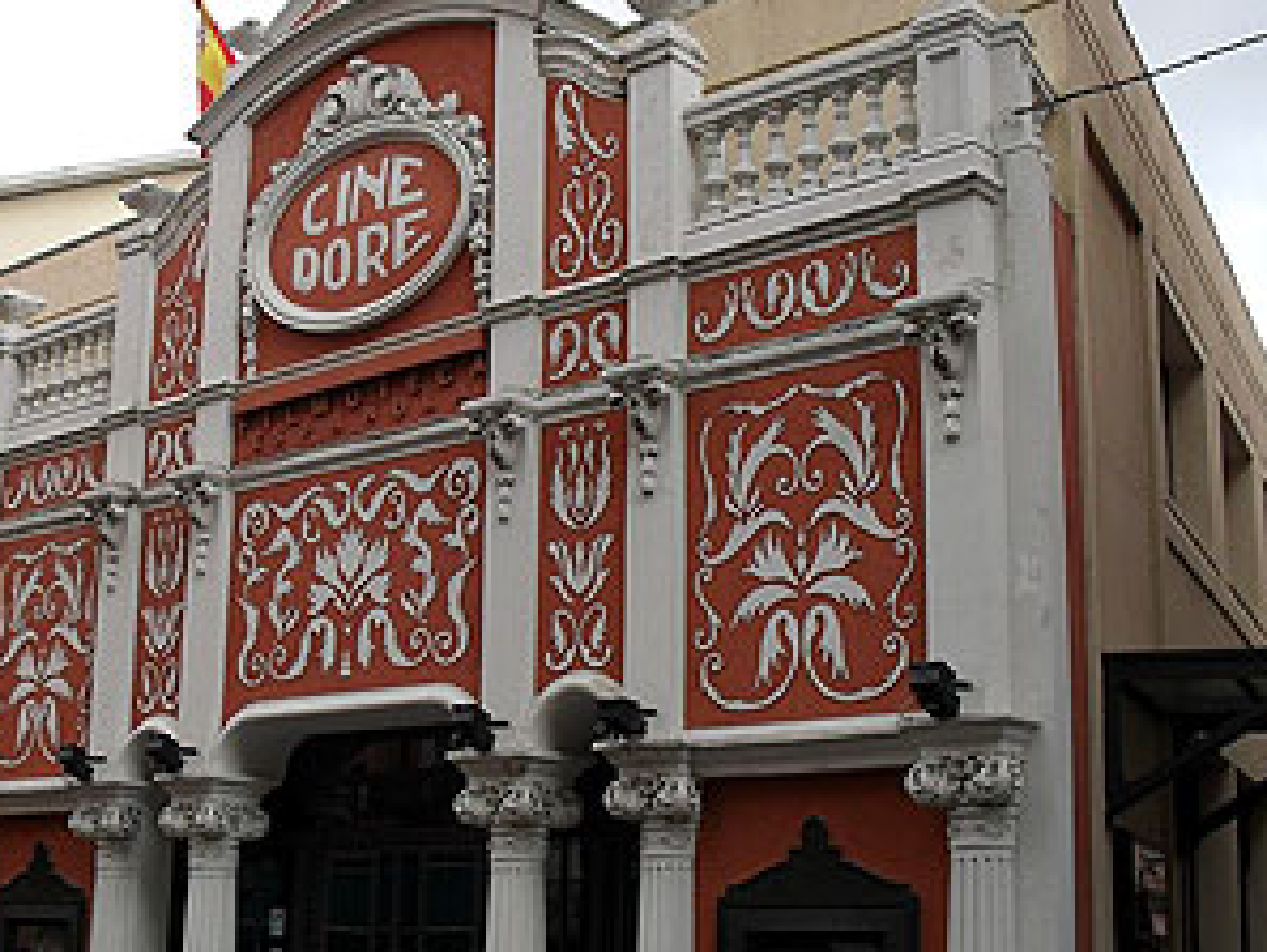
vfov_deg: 27.5
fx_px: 1941
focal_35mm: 53
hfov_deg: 35.8
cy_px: 546
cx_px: 422
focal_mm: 6.3
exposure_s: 1/90
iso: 100
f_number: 3.2
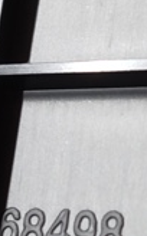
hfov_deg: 6.5
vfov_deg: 10.5
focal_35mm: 199
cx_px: -65
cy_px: 142
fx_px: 1280
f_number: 1.7
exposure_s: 1/33
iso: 800
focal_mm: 5.31
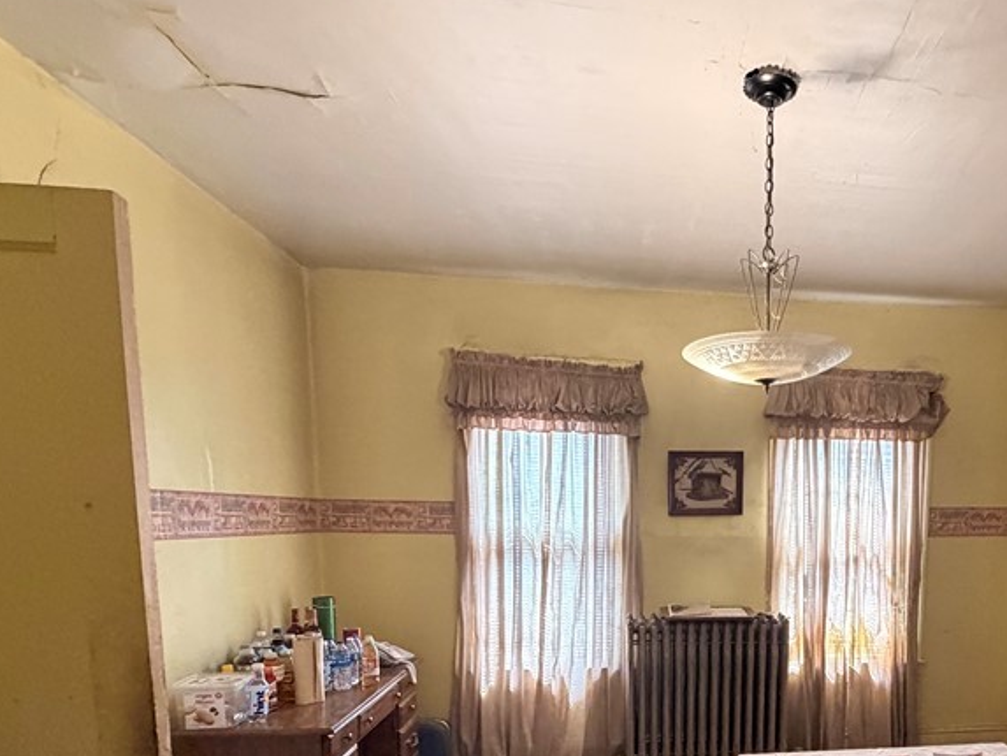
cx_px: 747
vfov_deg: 51.7
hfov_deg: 65.4
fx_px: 727
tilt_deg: -7.3
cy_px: 596
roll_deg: -0.6
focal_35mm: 25
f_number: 2.2
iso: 500
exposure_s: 1/60
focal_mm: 2.22
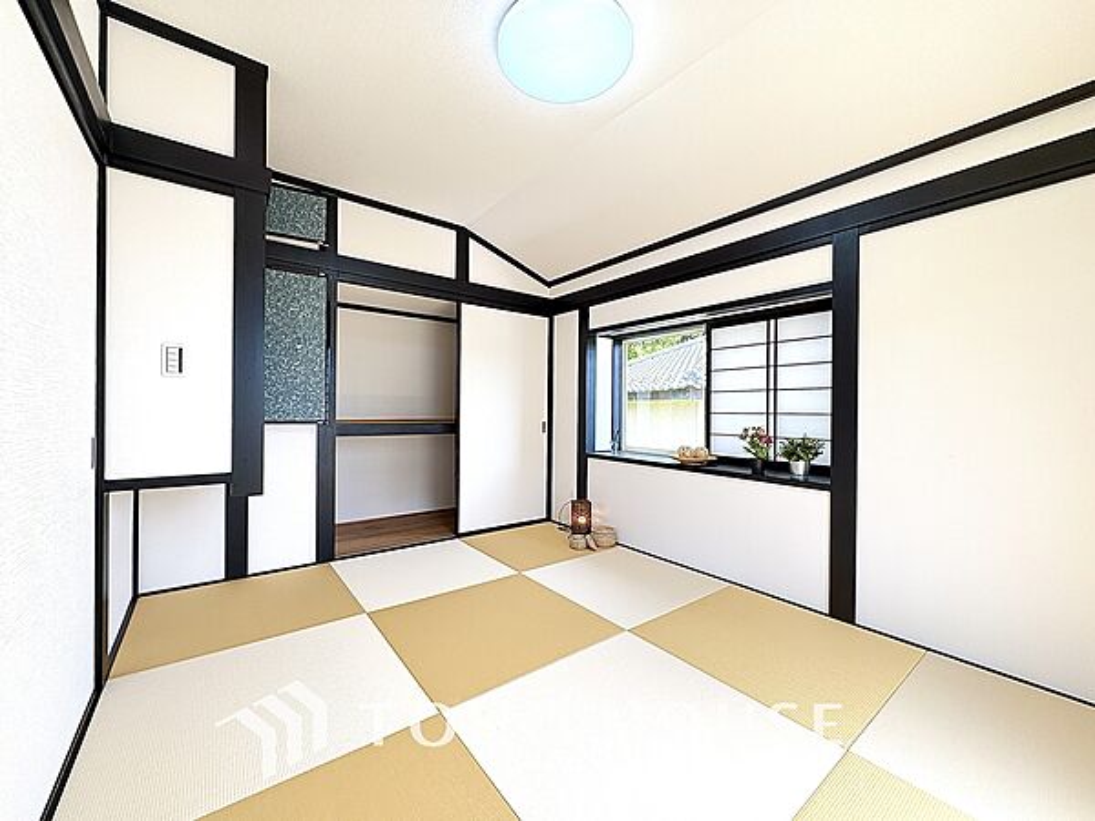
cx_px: 548
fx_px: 443
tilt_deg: -0.4
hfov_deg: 102.1
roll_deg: -0.2
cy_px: 410
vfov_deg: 85.7
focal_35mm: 14
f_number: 2.2
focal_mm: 2.22
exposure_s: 1/130
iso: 64
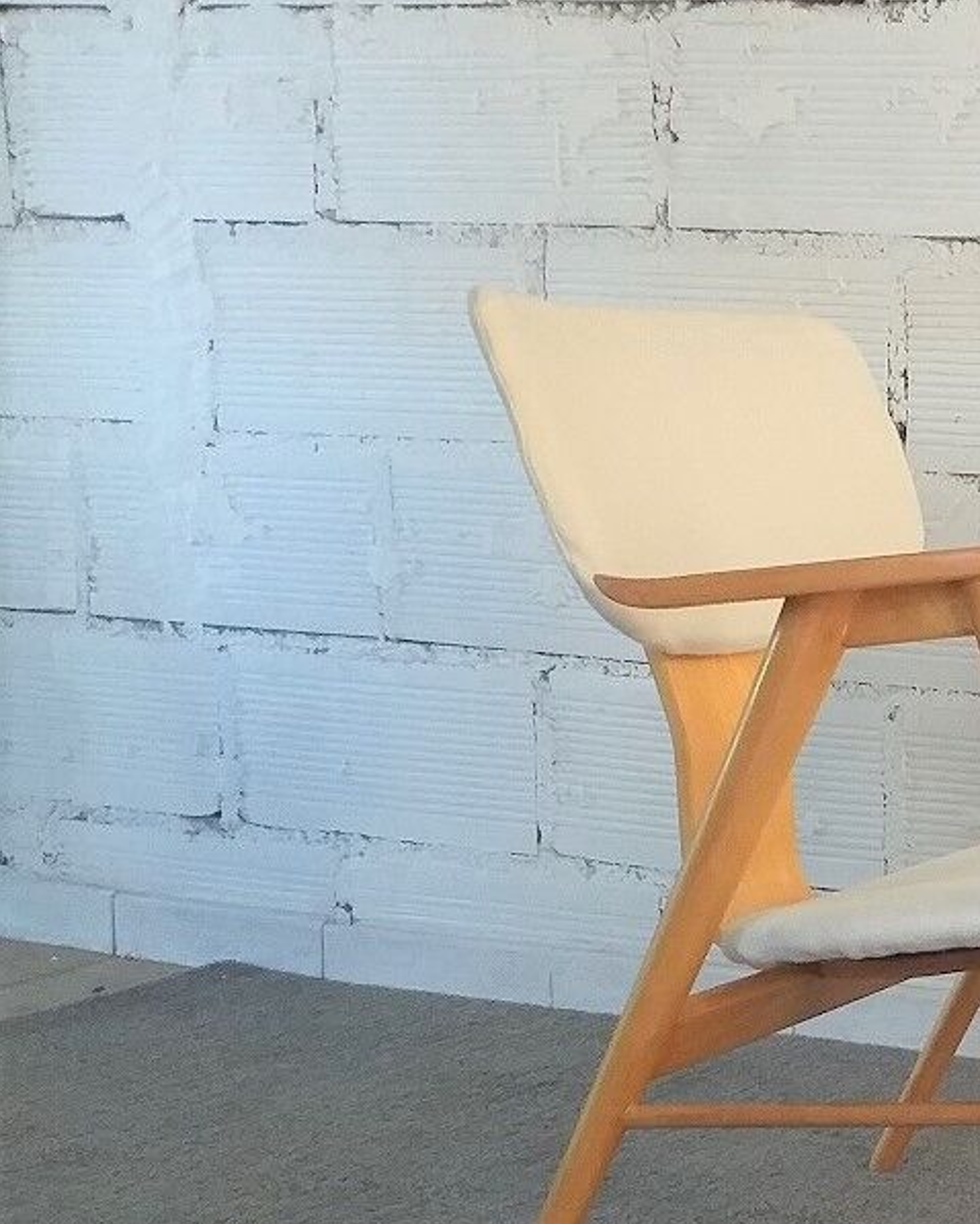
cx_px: 1228
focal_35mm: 51
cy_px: 888
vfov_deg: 36.0
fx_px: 1848
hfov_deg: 26.0
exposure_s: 1/50
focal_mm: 3.6
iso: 200
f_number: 1.9
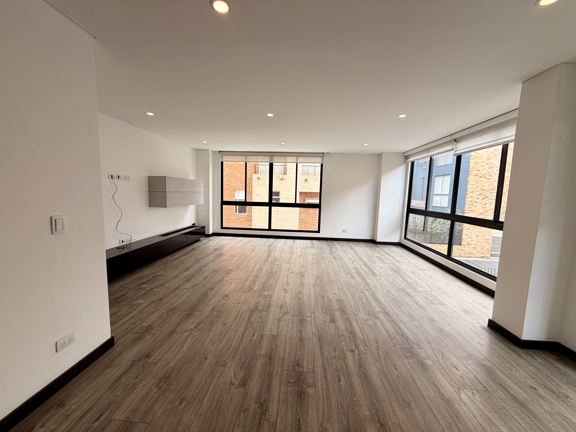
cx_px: 288
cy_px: 216
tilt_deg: -7.0
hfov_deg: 102.1
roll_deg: -1.7
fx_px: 233
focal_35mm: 14
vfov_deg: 85.7
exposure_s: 1/127
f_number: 2.2
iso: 40
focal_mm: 2.22
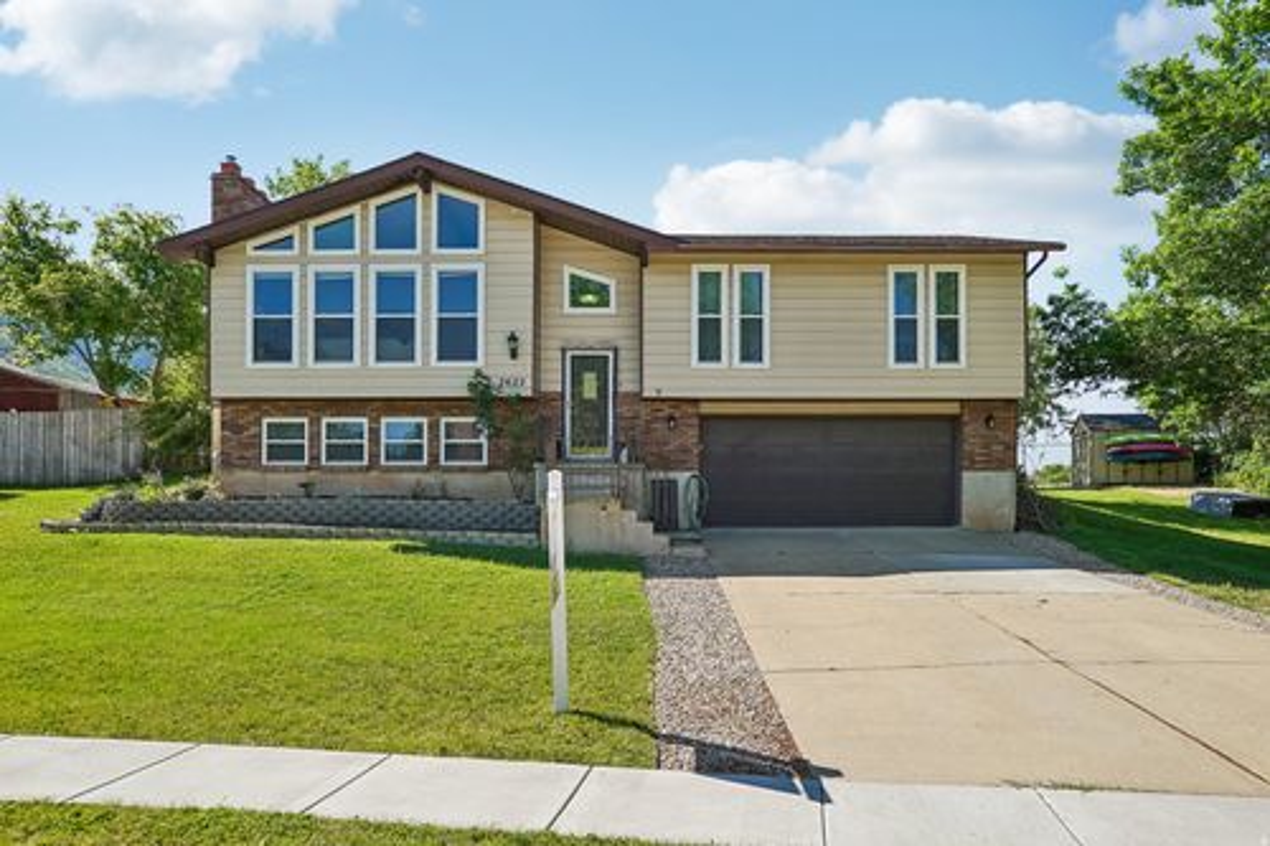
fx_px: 882
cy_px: 423
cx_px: 635
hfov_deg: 71.5
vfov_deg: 51.3
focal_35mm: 25
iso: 100
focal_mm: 25
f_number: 8
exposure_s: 1/200
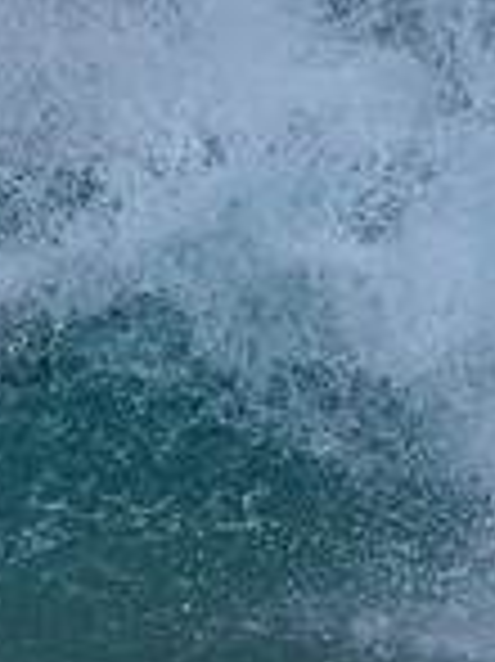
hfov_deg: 0.8
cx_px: -423
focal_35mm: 1933
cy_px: 286
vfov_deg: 1.0
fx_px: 36909
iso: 140
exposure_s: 1/800
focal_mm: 500
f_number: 5.6
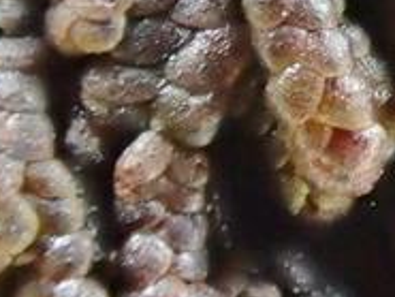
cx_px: 548
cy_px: -109
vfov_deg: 4.3
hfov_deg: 5.7
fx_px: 3951
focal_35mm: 346
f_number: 6.3
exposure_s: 1/8
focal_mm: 18
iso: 1600
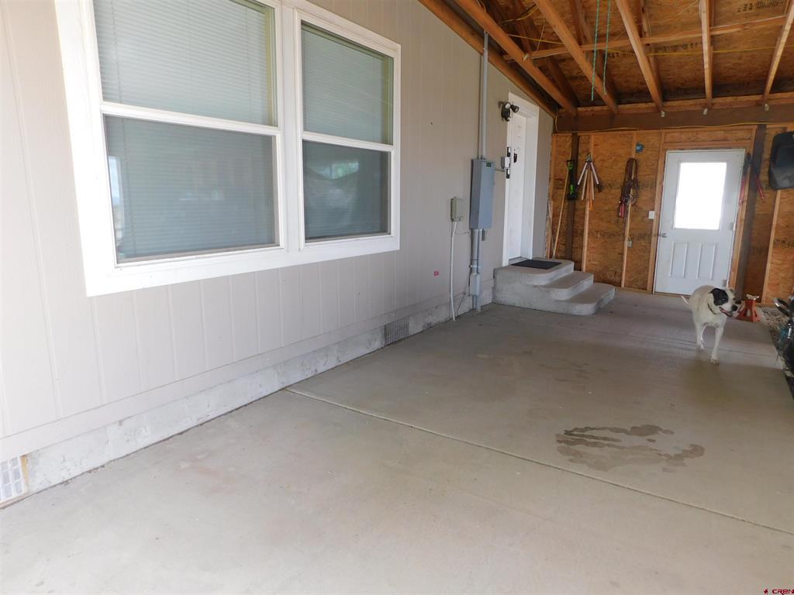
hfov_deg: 73.9
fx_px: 528
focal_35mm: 23
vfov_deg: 58.9
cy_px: 298
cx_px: 397
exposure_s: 1/60
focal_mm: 4
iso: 125
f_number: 3
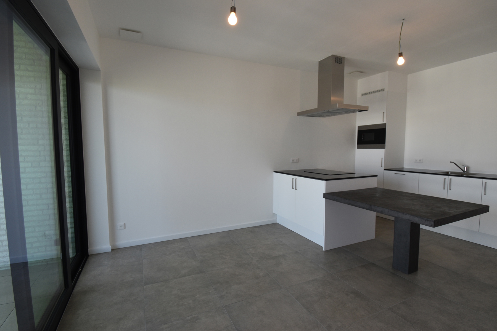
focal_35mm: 16
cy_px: 166
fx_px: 228
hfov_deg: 95.0
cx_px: 248
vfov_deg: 72.1
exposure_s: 1/160
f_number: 6.3
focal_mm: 11
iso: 400
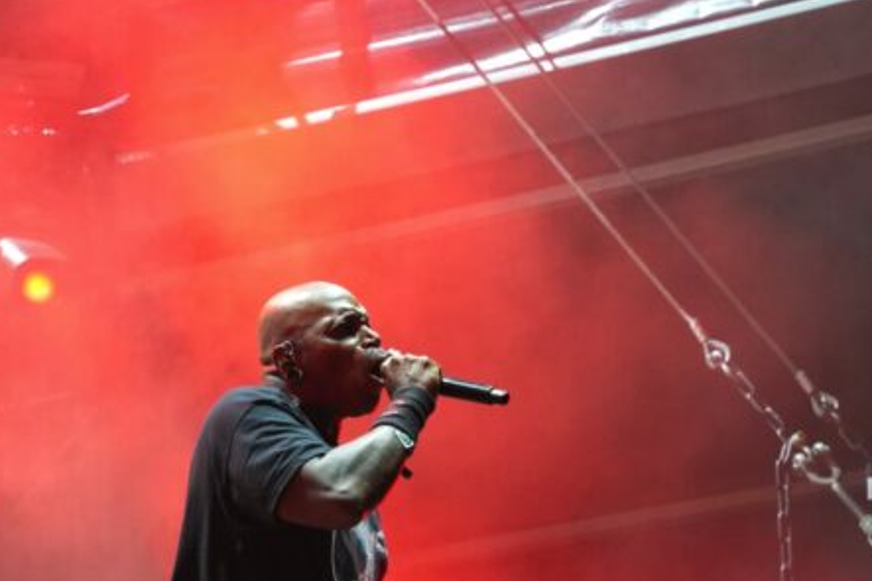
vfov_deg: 5.9
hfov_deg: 8.8
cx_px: 350
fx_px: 5666
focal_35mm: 234
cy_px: 451
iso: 2000
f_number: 5.6
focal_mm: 90
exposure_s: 1/160
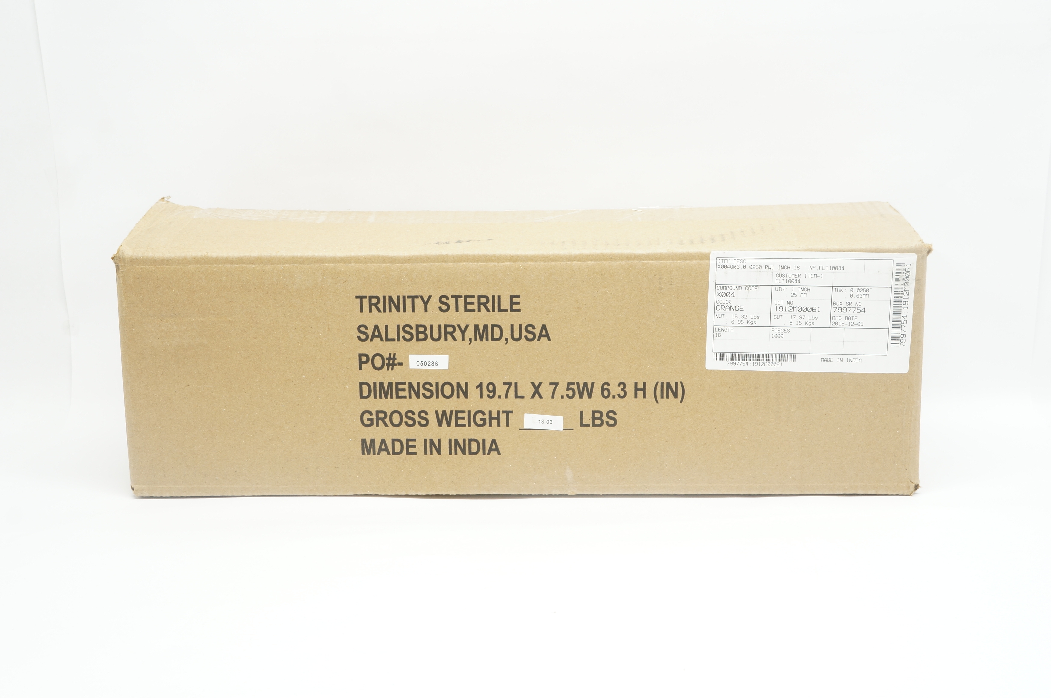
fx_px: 1312
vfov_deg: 29.8
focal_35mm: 45
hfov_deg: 43.6
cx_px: 526
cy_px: 349
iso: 400
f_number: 9
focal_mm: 30
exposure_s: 1/13
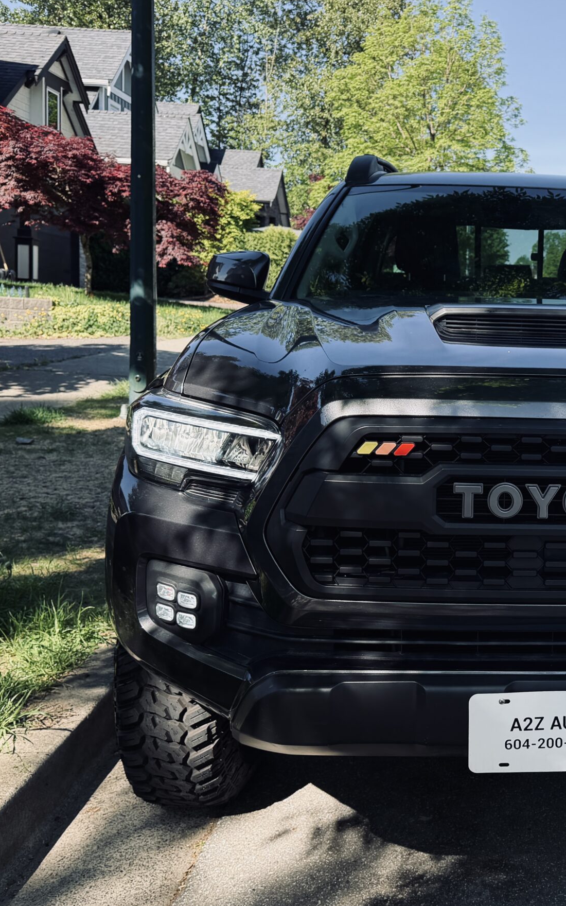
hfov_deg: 32.1
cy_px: 485
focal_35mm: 37
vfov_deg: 52.7
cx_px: 549
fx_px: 913
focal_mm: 6.76
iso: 100
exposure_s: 1/1211
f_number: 1.78
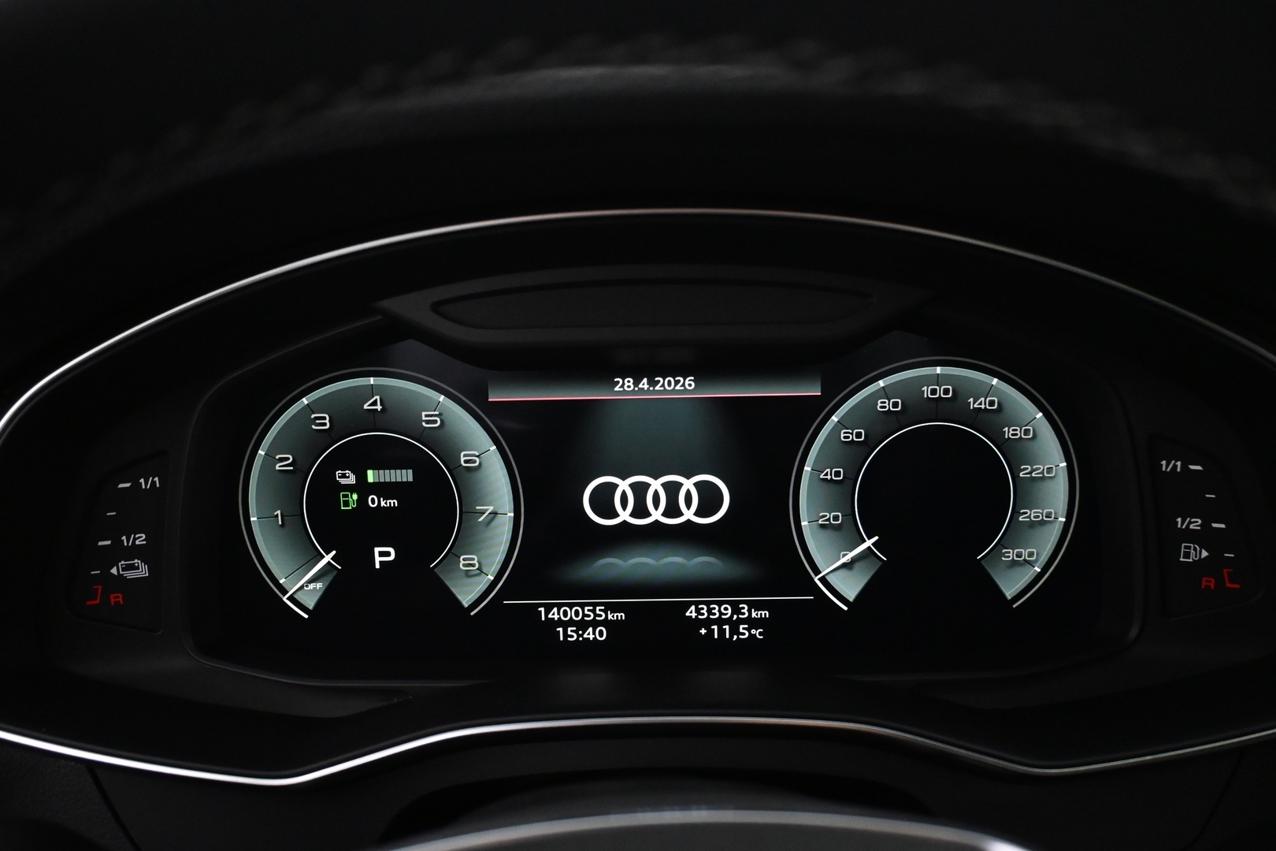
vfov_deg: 42.6
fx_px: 1090
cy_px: 426
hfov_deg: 60.7
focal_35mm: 31
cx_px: 638
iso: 4000
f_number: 3.8
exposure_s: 1/40
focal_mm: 20.5
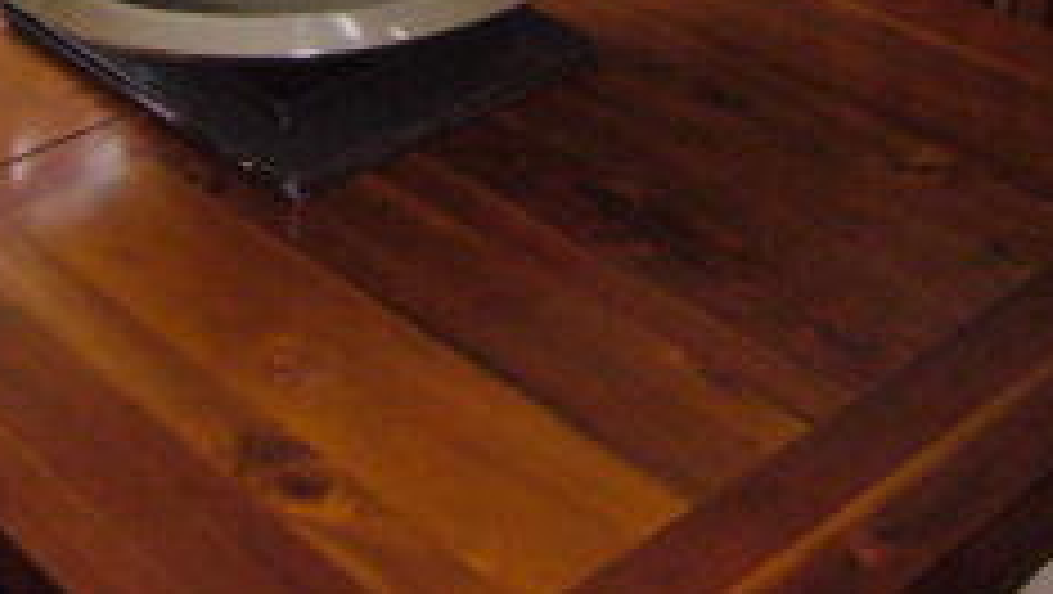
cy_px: -340
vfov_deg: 14.6
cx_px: 398
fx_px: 2123
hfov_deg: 27.8
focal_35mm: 76
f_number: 2.8
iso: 400
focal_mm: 4.6
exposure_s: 1/30
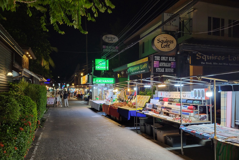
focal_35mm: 28
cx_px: 118
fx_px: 186
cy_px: 90
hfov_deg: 65.5
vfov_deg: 46.3
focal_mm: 5.4
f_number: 1.8
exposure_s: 1/50
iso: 250
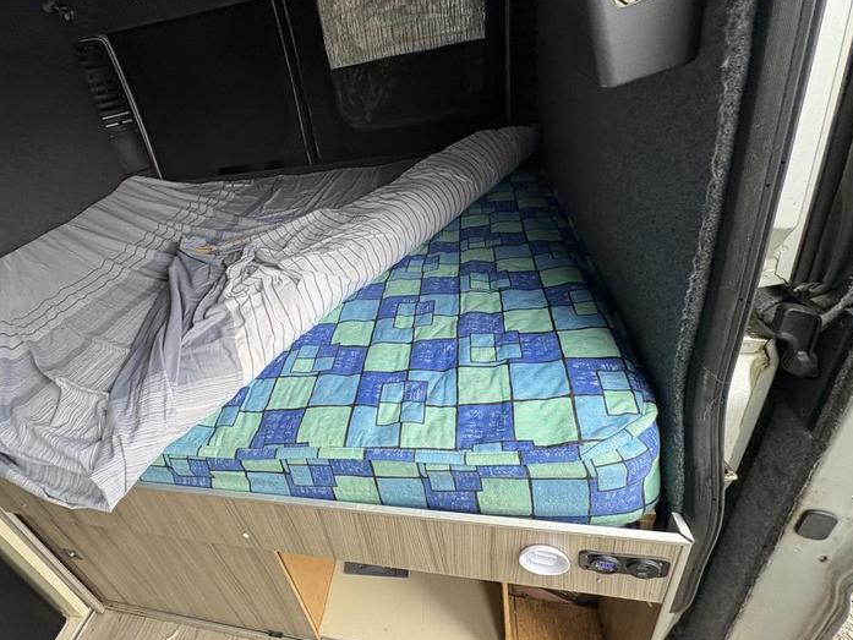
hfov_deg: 87.1
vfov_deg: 71.2
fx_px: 444
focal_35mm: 18
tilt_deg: -24.4
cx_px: 362
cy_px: 270
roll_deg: +8.2
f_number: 2.2
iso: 64
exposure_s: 1/99
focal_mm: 2.22
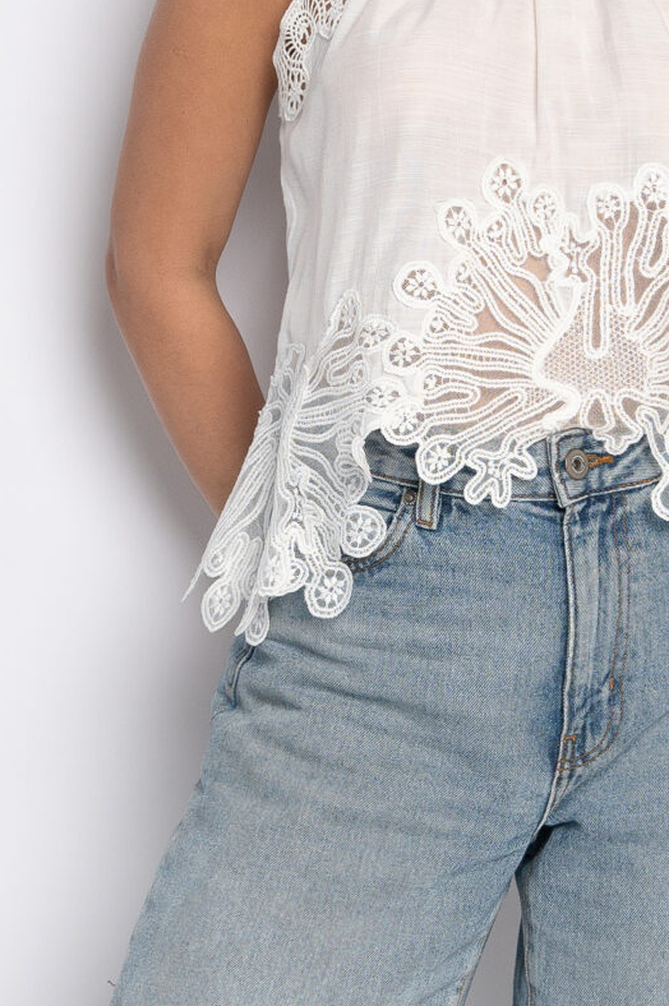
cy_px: 729
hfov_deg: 10.5
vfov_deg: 15.7
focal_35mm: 130
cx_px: 449
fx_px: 3630
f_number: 5
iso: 320
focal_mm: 40
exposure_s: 1/125
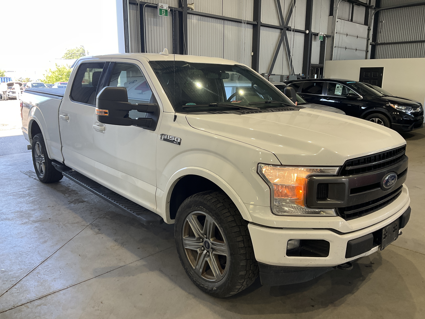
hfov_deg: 61.7
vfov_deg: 48.2
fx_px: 356
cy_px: 160
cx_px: 212
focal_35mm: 29
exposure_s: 1/120
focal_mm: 3
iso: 64
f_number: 1.8
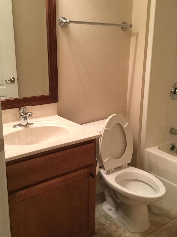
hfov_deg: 37.7
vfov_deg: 49.0
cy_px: 115
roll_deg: +1.5
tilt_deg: -14.1
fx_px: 259
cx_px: 86
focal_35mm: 38
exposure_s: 1/33
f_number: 2.4
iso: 200
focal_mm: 3.3
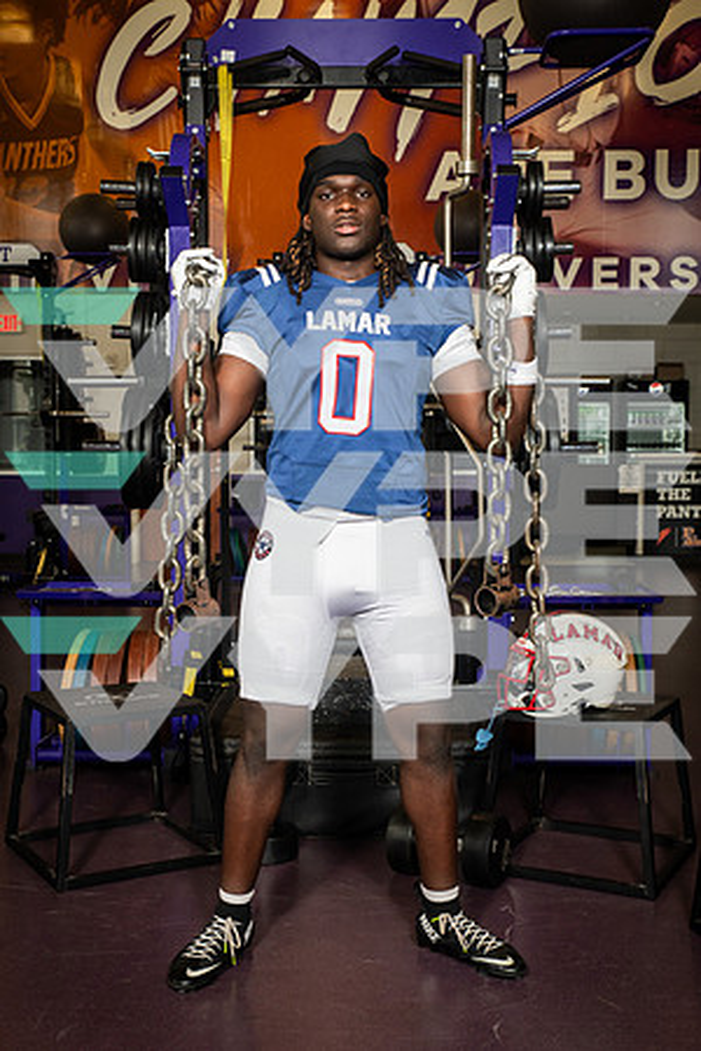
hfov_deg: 30.5
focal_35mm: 44
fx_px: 1285
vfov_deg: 44.5
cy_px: 526
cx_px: 350
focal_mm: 44
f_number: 7.1
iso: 800
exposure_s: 1/250
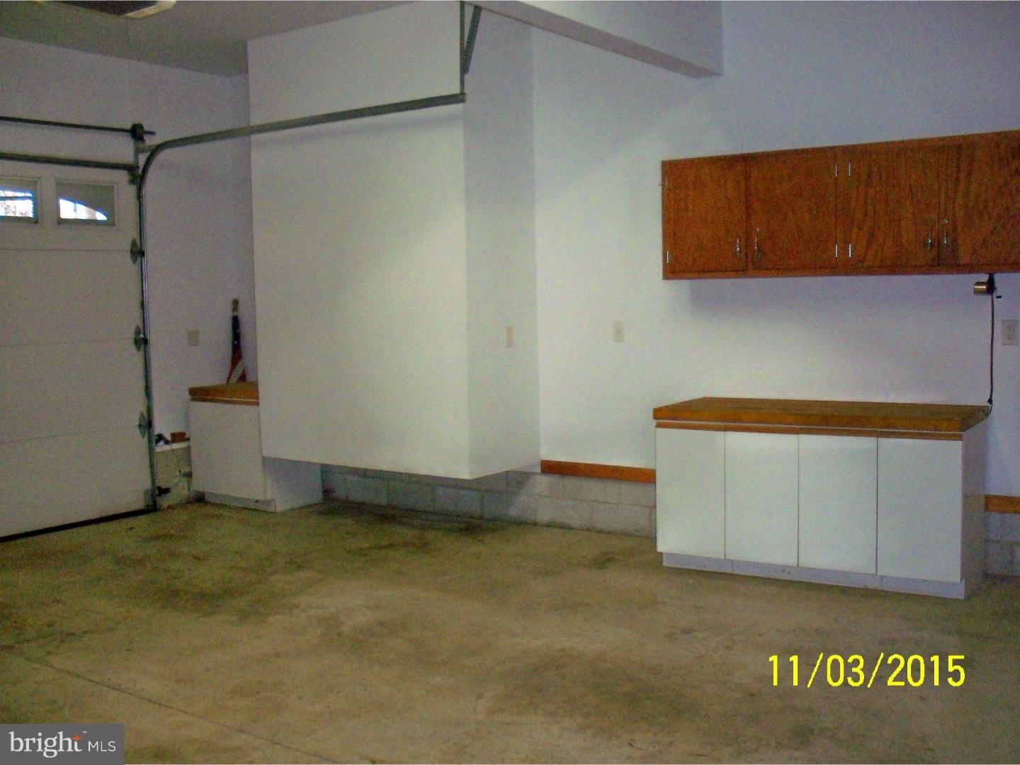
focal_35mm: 38
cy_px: 382
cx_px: 510
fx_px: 1120
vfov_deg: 37.7
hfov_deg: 49.0
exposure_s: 1/250
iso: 200
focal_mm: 6.3
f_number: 3.5
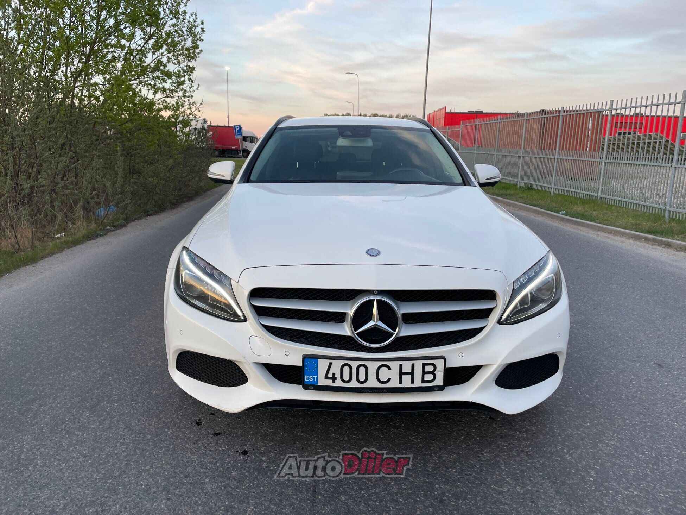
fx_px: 515
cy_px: 258
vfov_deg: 53.1
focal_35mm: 26
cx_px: 343
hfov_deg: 67.3
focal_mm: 4.2
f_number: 1.6
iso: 32
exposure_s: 1/125
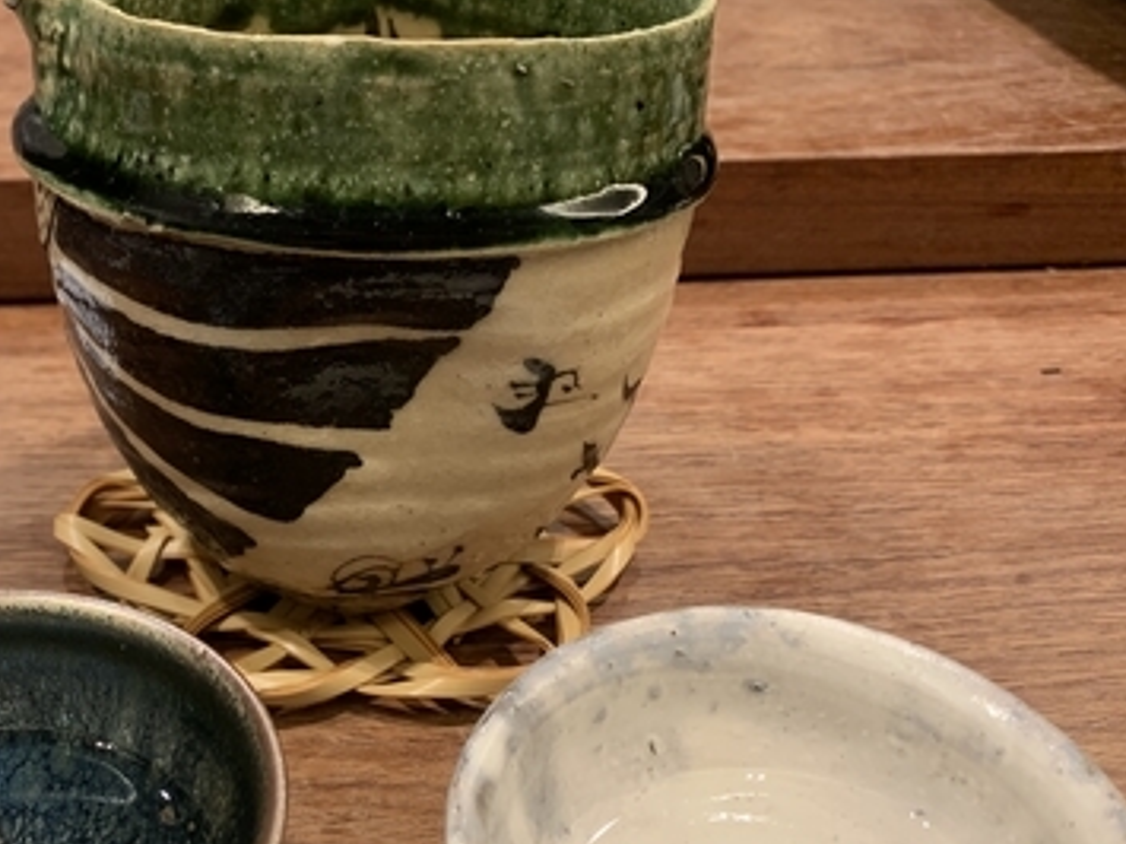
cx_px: 333
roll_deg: -0.2
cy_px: 546
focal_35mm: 44
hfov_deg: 42.1
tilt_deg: -37.1
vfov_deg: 32.6
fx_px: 1431
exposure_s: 1/50
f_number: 1.8
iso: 100
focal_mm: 4.25
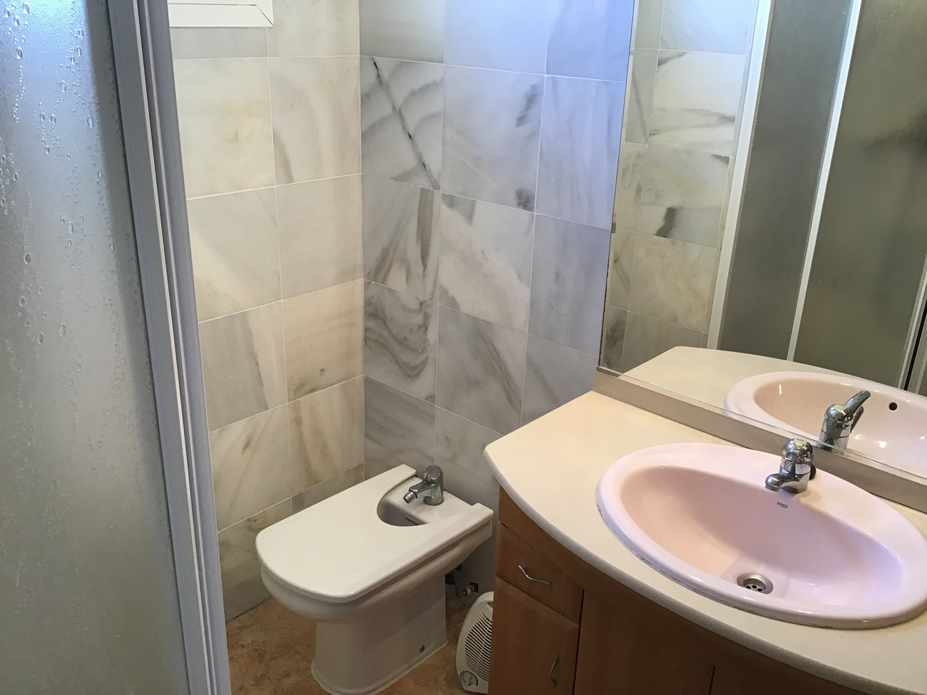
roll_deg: -1.9
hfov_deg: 58.4
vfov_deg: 45.4
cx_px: 464
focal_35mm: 31
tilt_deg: -23.3
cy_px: 348
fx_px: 830
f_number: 2.4
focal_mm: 3.3
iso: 80
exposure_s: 1/33
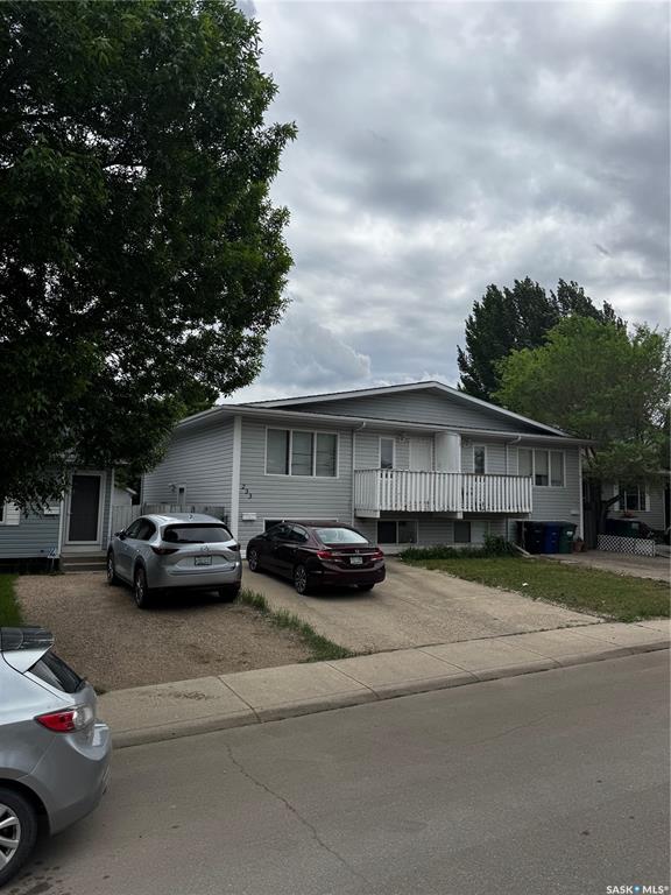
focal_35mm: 24
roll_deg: +0.9
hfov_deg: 56.8
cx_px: 336
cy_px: 448
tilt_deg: +5.6
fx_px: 620
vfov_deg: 71.6
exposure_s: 1/4049
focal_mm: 6.76
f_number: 1.78
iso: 80
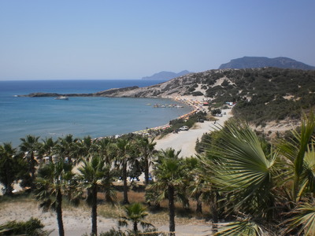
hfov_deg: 51.4
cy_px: 118
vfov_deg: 39.7
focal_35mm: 36
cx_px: 158
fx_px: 328
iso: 100
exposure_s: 1/1600
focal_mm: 6.3
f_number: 4.6
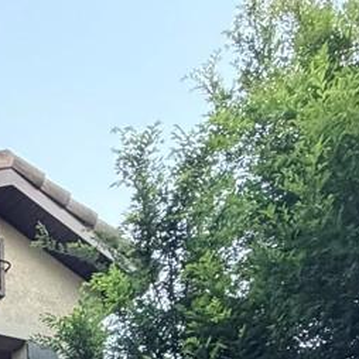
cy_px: 711
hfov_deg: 18.1
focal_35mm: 78
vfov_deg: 16.8
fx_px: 915
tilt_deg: +4.0
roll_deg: +1.2
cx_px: -266
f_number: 2.2
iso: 320
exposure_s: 1/67
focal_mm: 2.22
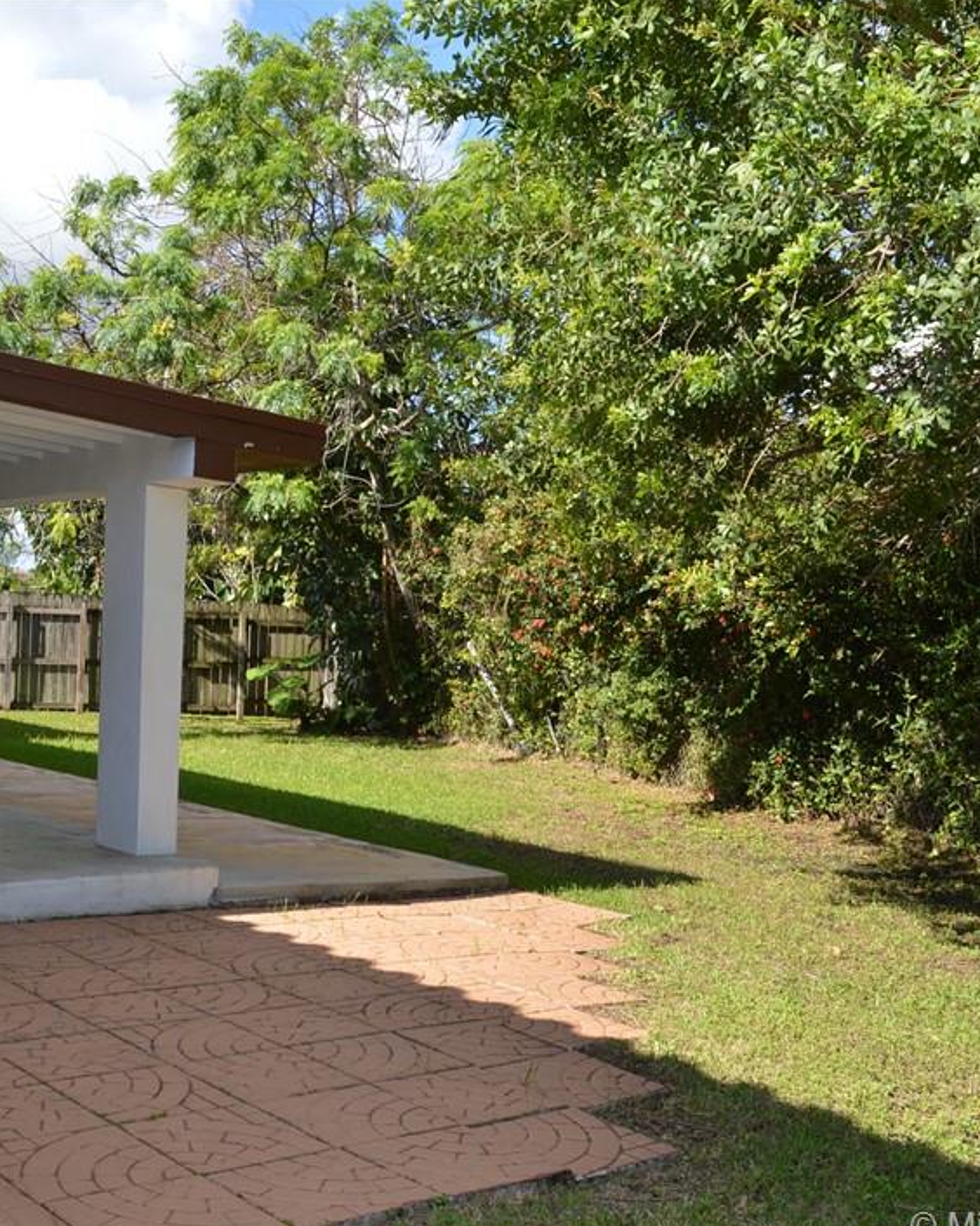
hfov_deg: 37.9
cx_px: 357
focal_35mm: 39
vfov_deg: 46.8
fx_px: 1414
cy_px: 624
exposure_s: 1/200
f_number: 7.1
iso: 100
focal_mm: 18
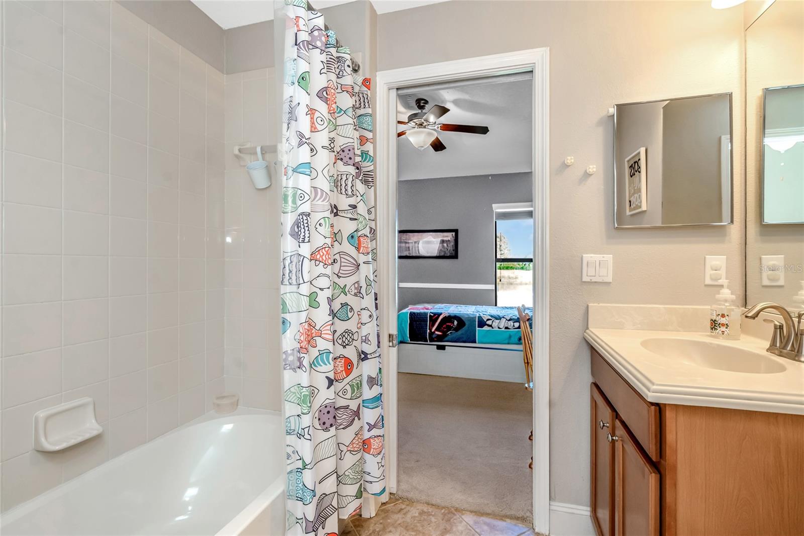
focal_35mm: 16
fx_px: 357
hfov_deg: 96.7
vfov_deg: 73.7
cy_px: 268
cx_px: 402
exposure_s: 1/60
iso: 800
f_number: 6.7
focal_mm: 16
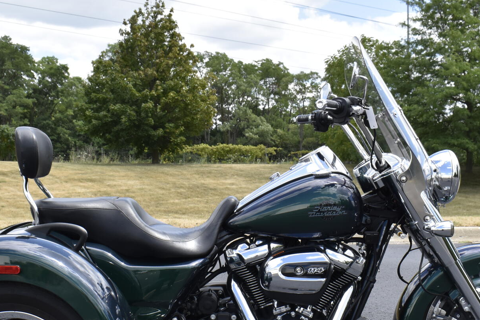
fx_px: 757
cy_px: 240
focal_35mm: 57
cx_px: 204
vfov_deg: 23.6
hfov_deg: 35.1
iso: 400
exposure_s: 1/400
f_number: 10
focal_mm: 23
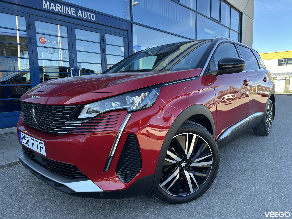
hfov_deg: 71.6
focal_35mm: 24
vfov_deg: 56.8
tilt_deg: -7.3
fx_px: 202
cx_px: 146
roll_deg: +1.8
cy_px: 110
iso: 80
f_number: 1.78
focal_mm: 6.86
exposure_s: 1/462
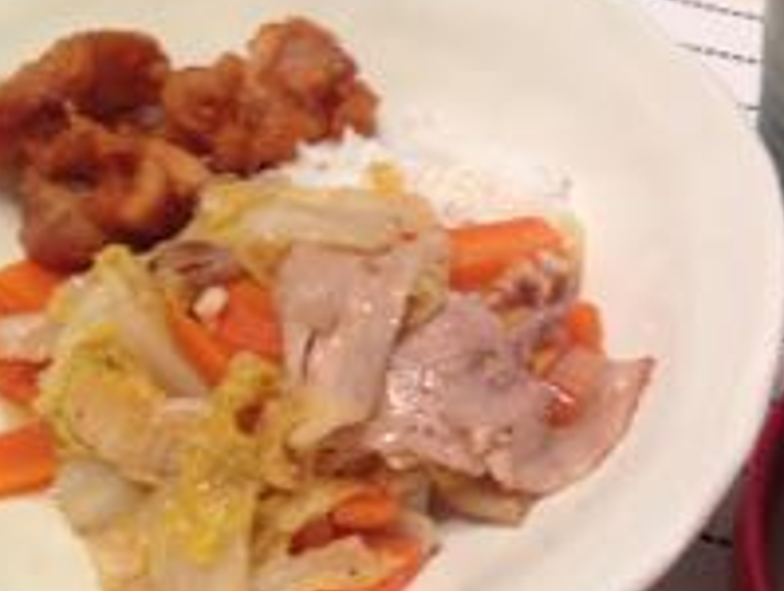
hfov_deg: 32.5
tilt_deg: -52.0
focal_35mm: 58
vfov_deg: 25.3
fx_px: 1316
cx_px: 603
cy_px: 337
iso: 80
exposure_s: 1/20
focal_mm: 4.12
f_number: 2.4
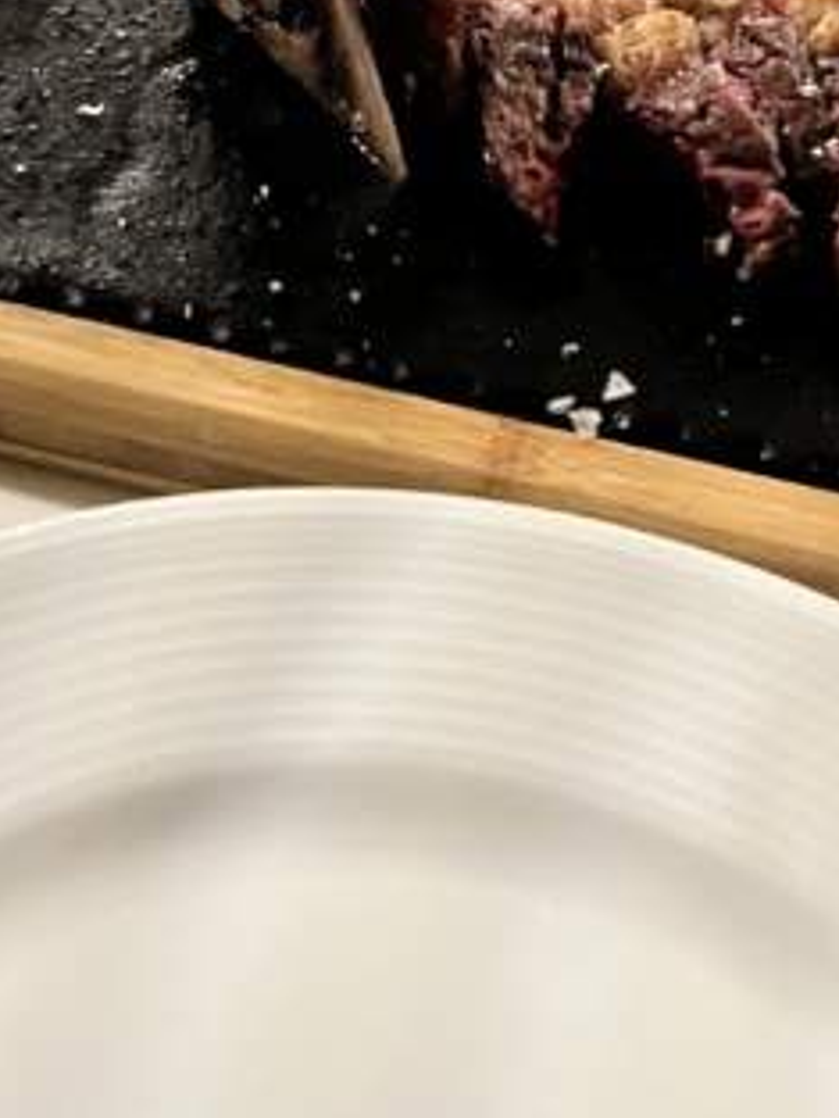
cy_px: -675
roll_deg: -0.3
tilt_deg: -21.5
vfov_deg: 19.3
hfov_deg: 17.3
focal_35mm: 85
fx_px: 2745
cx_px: 275
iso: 400
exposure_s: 1/33
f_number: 1.5
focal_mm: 5.7
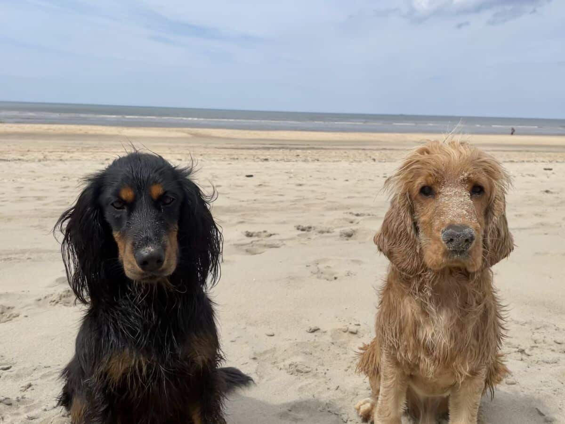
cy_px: 212
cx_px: 282
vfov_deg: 53.1
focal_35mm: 26
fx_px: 424
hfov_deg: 67.3
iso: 32
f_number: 1.6
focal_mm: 4.2
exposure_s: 1/5291
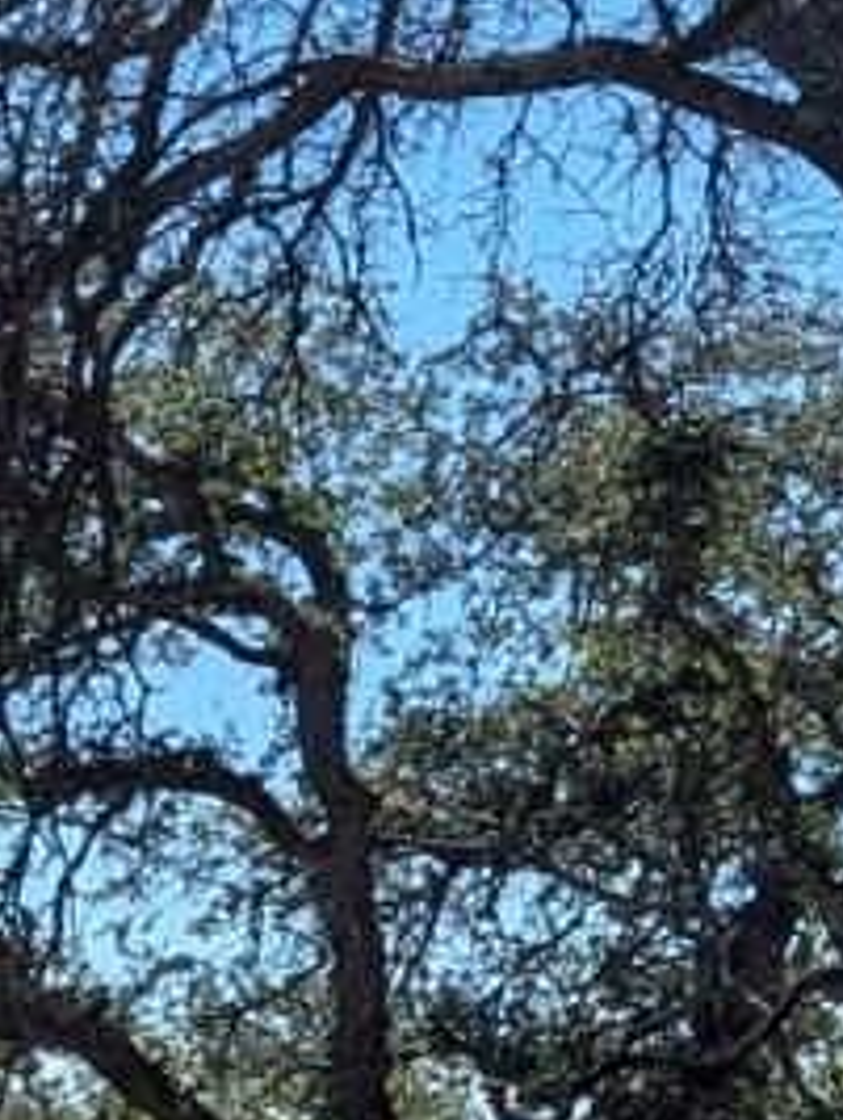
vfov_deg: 10.9
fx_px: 5831
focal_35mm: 180
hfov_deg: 7.6
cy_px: 1036
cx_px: -1344
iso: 19
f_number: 1.68
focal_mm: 6.9
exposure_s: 1/1111
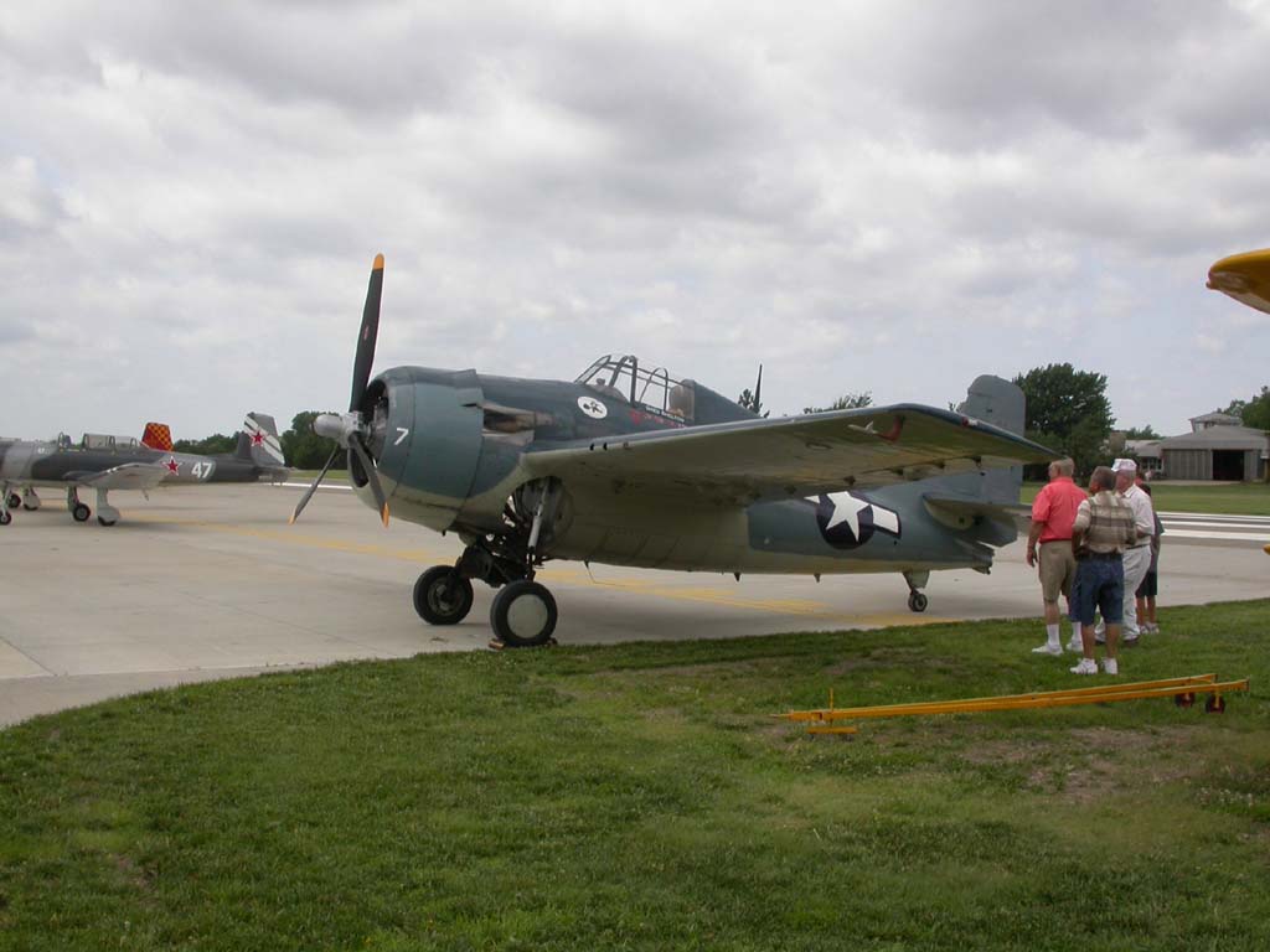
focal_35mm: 38
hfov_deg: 49.0
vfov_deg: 37.7
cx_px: 635
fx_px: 1394
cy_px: 476
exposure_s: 1/257
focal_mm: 7.85
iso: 100
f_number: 7.5
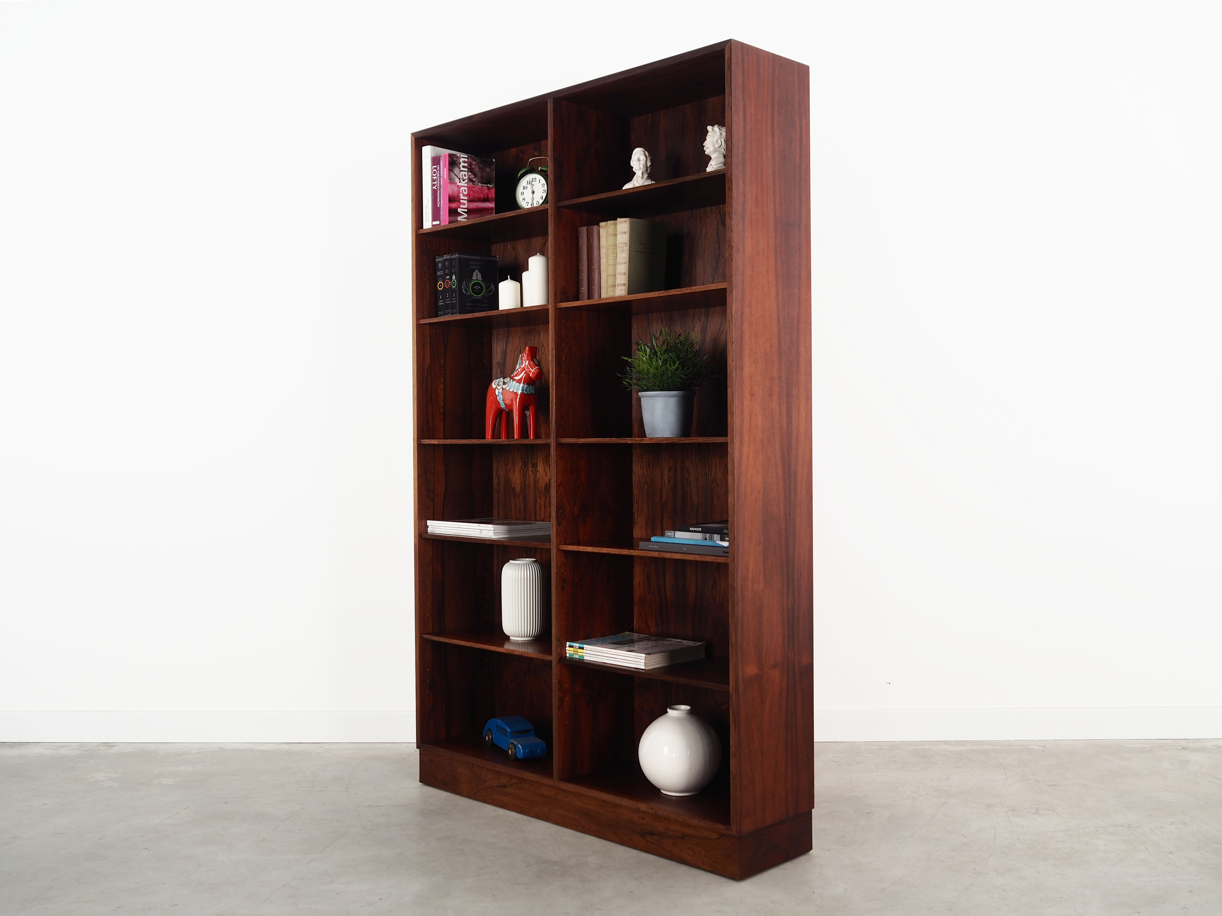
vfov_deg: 41.8
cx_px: 611
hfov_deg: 54.0
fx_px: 1200
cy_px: 458
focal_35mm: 34
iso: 200
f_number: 2.8
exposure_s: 1/25
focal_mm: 17
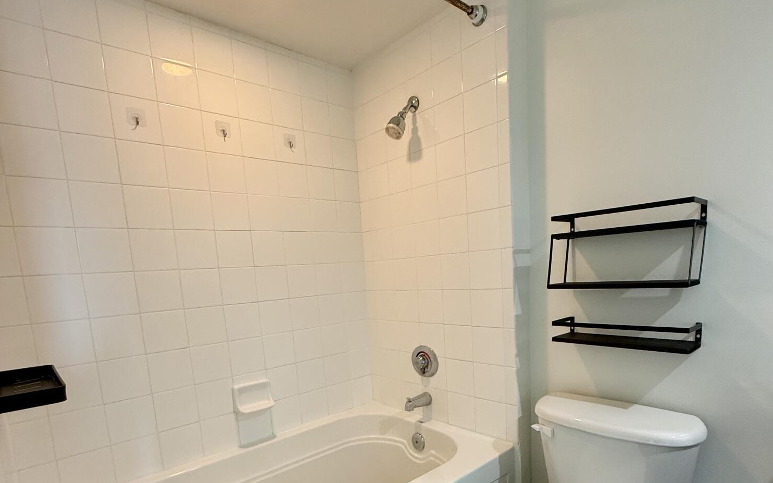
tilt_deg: -7.3
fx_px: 421
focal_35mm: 20
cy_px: 332
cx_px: 388
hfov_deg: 85.1
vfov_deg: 58.0
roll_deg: +3.1
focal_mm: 2.22
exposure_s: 1/60
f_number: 2.2
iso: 250
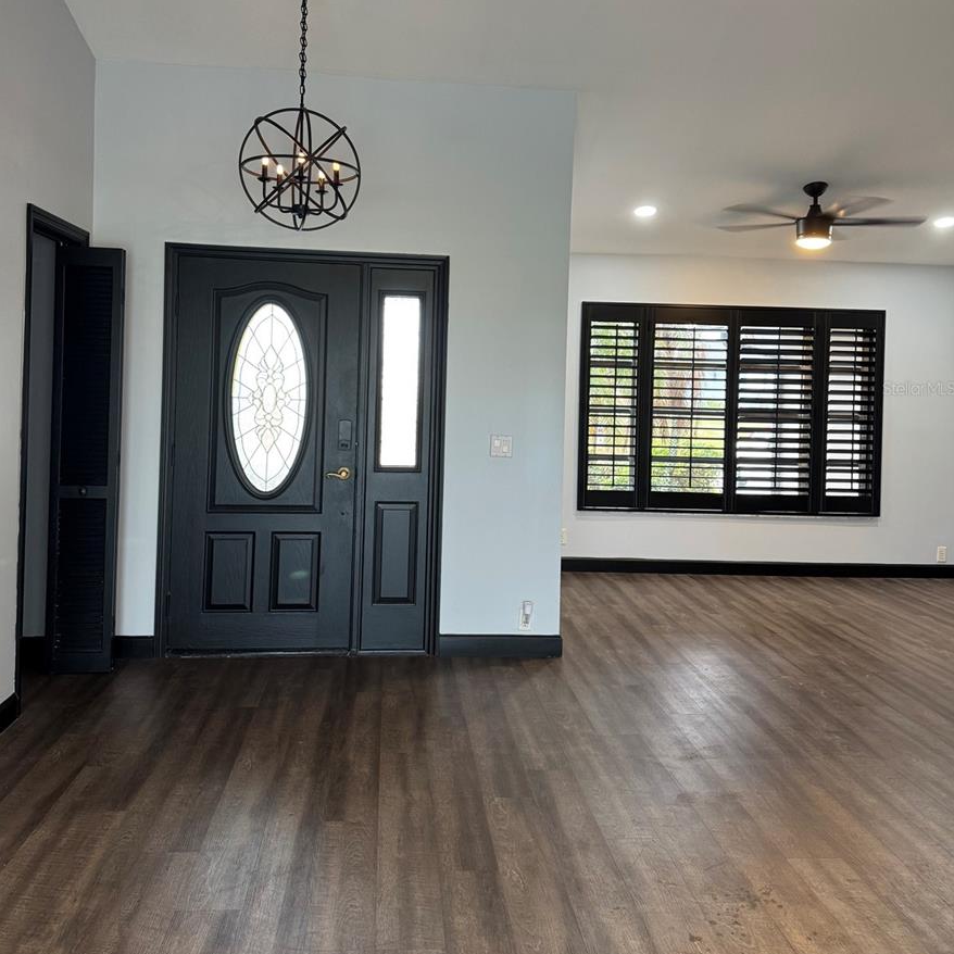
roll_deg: -2.1
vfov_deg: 55.3
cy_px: 388
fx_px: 904
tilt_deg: +0.0
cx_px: 470
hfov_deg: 55.6
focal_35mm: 29
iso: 200
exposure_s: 1/60
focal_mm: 6.76
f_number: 1.78
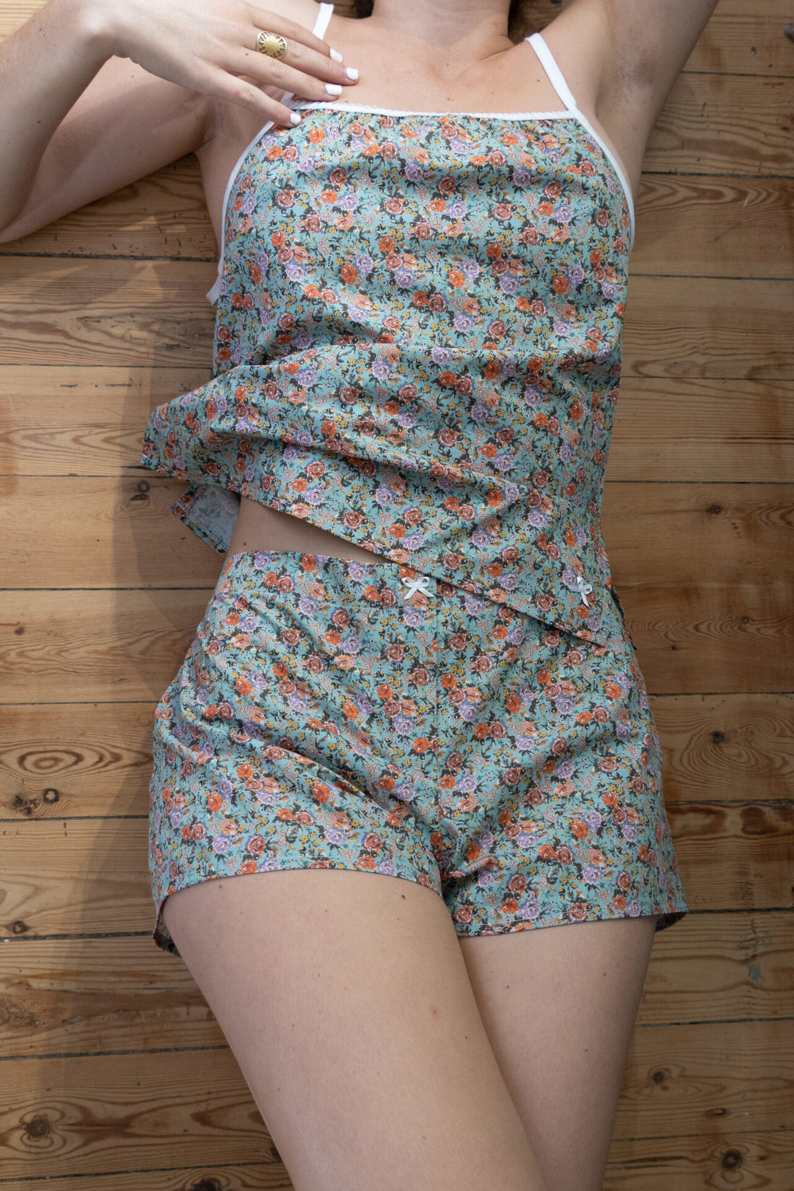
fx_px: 1191
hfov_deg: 36.9
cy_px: 596
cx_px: 397
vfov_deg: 53.1
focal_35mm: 36
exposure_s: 1/160
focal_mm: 24
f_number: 4
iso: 1600
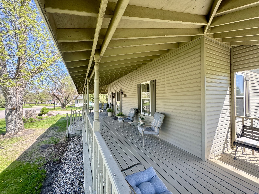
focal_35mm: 14
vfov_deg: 85.7
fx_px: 105
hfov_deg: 102.1
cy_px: 97
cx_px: 130
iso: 40
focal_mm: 2.22
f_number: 2.2
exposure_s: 1/163
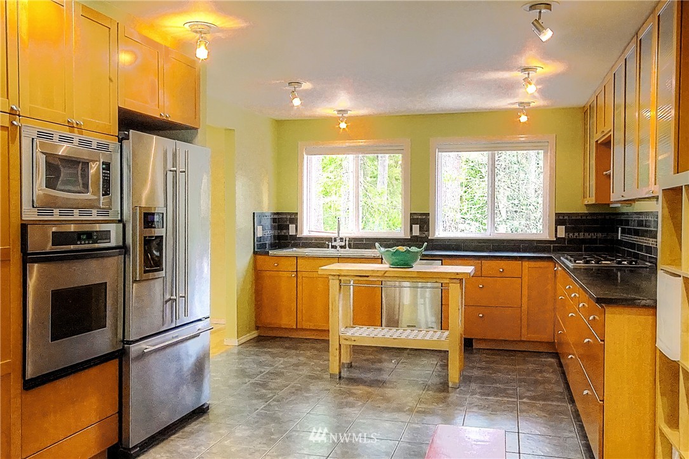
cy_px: 230
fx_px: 593
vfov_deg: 42.3
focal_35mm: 31
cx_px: 344
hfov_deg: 60.3
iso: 25600
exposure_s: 1/20
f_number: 22
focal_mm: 21
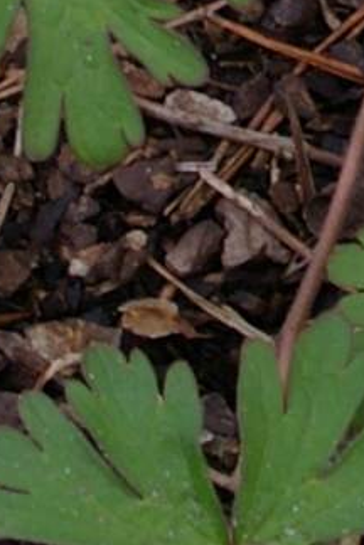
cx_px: 652
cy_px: -461
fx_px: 5065
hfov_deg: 4.1
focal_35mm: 334
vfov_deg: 6.0
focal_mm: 24
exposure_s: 1/125
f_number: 8
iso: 200
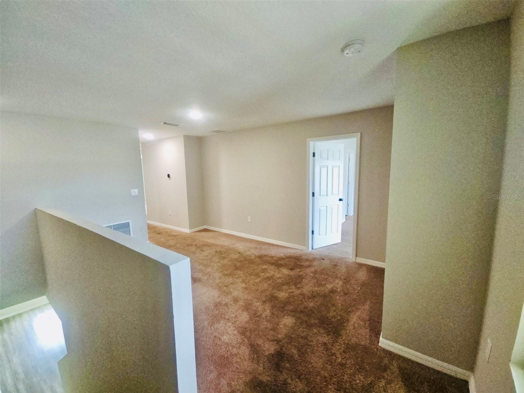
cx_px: 262
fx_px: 197
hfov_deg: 106.2
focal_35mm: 13
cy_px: 196
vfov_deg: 89.9
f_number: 2.2
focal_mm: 2.2
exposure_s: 1/60.2
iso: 255
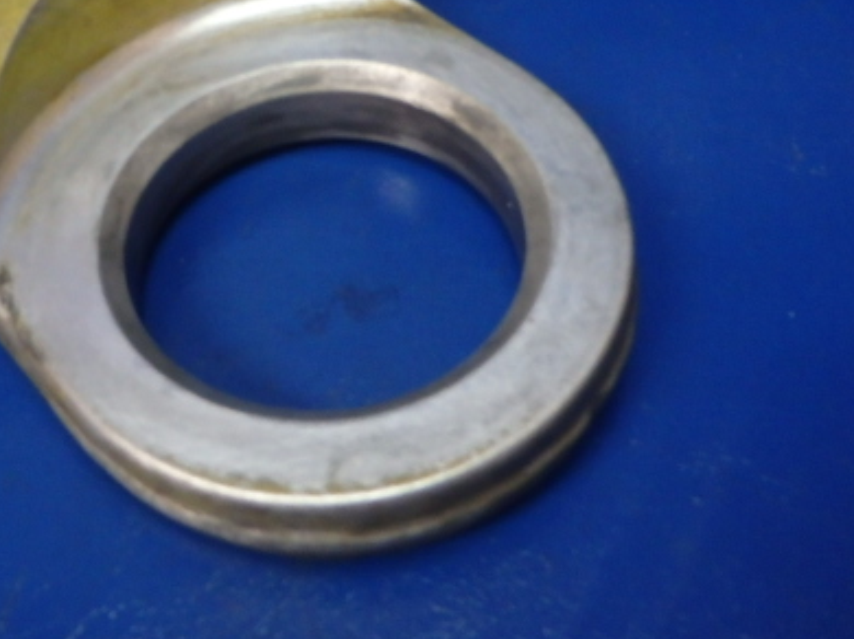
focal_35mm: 46
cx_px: 254
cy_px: 127
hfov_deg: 40.5
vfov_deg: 30.7
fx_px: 1134
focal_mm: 5
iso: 640
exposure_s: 1/30
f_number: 3.9
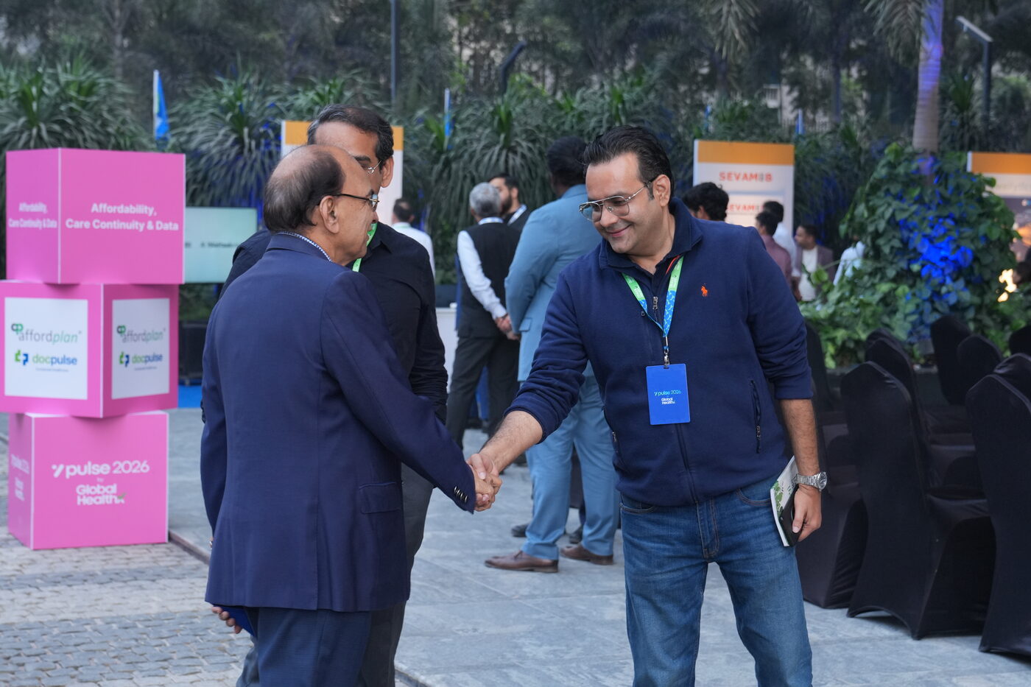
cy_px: 344
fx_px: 1918
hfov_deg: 30.1
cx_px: 516
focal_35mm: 67
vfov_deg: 20.3
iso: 640
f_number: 4
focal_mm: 45
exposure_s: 1/250
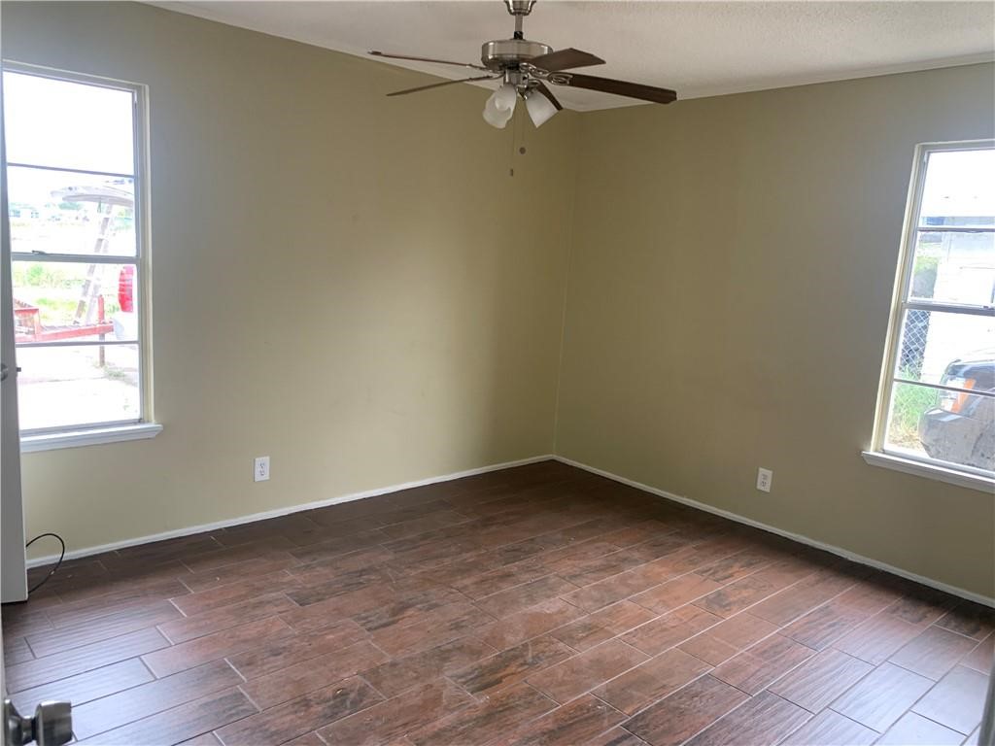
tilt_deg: -10.5
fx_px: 747
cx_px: 498
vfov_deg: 53.1
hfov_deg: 67.3
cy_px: 373
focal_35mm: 26
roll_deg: -2.6
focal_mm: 4.25
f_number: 1.8
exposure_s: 1/63
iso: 100
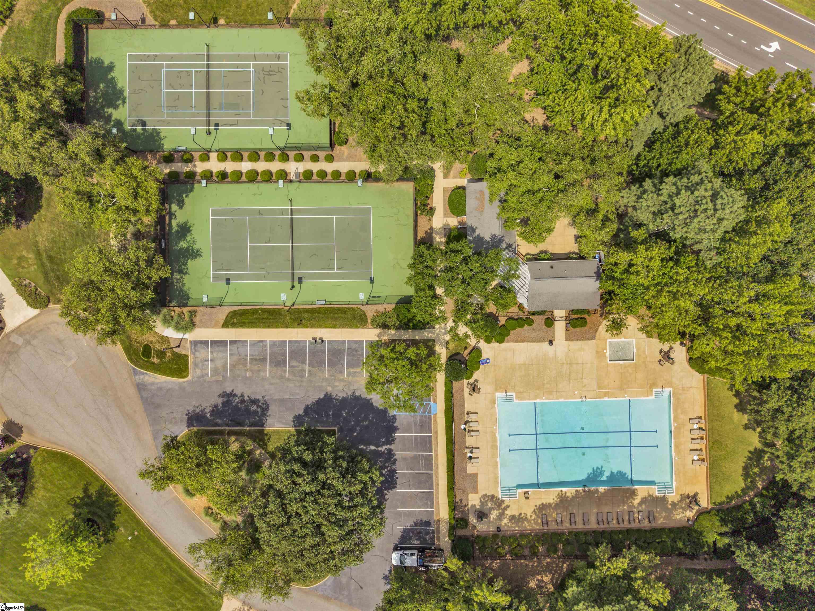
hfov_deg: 71.6
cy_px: 306
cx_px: 408
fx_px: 565
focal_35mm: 24
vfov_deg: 56.8
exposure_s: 1/8000
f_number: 1.8
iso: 200
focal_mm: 8.67
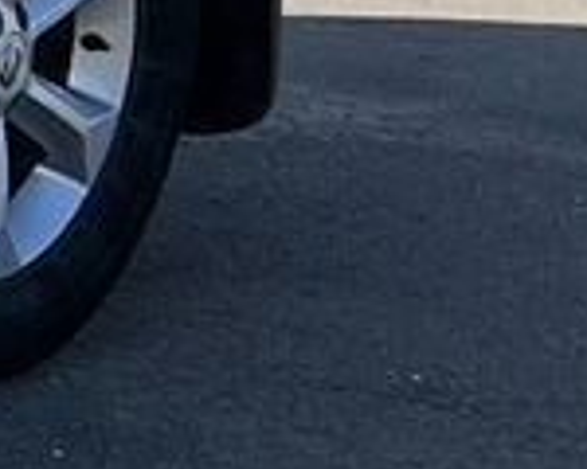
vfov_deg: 5.7
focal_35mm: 270
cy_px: -266
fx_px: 4691
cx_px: -1710
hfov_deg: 6.1
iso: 50
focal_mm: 5.7
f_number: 1.5
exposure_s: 1/4115
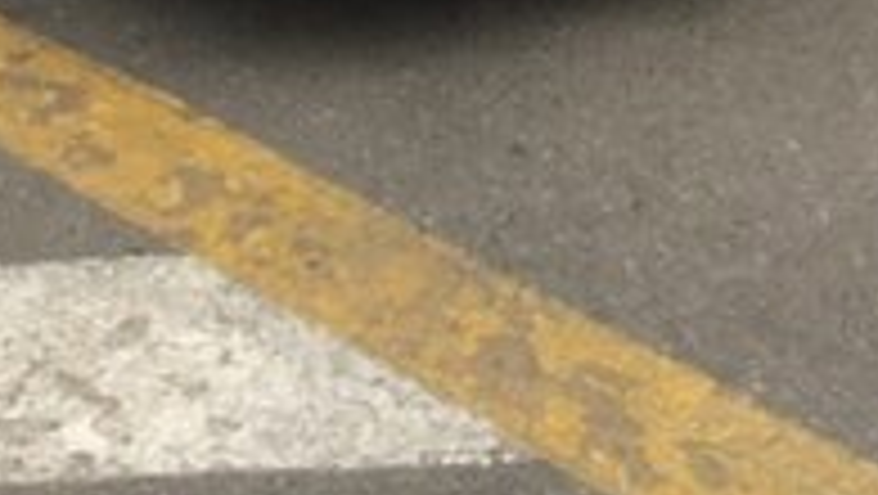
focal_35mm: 107
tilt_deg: -13.9
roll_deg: +0.7
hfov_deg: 19.6
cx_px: 90
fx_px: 2493
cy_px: -583
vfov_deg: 10.2
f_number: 2.2
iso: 32
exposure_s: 1/746
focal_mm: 4.15
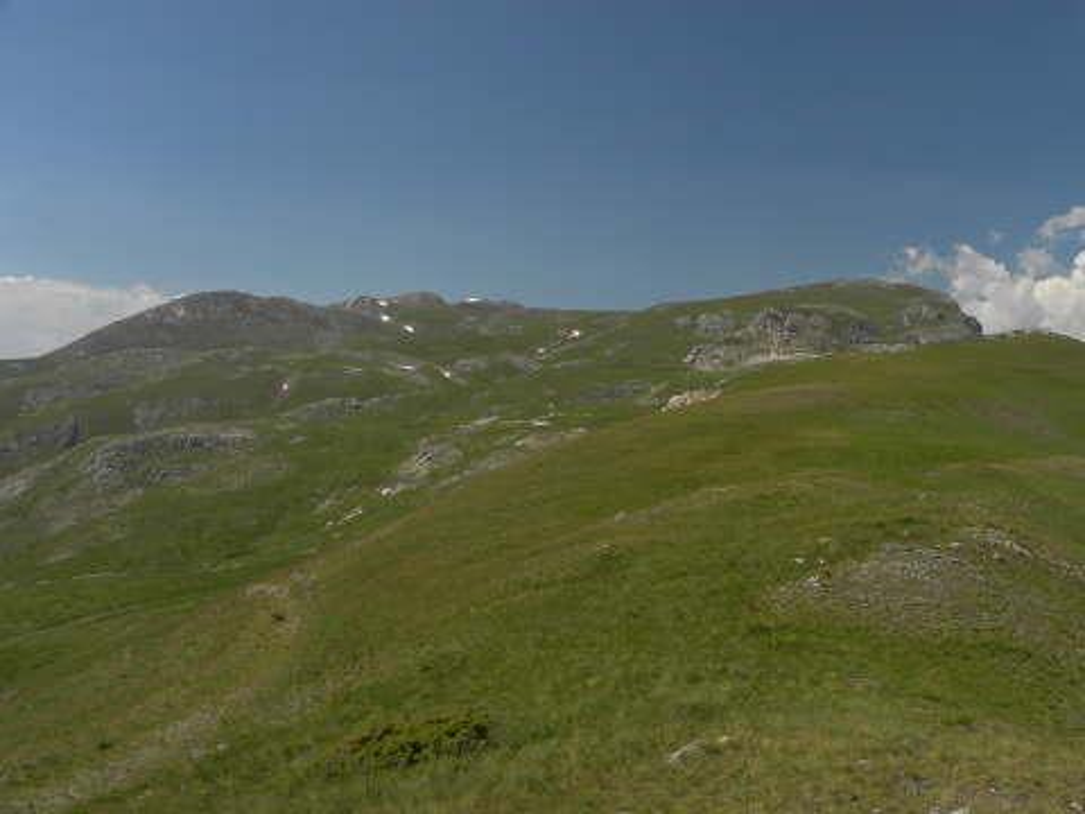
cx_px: 542
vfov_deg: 38.7
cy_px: 407
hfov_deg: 50.1
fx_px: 1160
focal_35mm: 37
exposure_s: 1/320
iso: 64
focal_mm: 6.6
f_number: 3.5
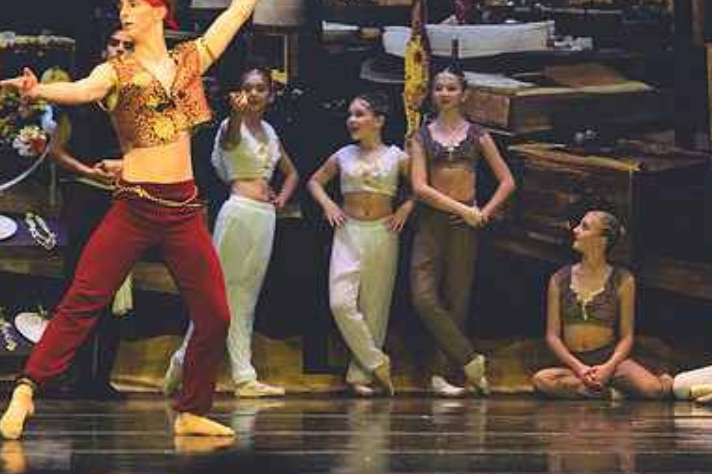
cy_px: 142
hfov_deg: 5.5
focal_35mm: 377
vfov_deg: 3.6
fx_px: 7453
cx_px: 199
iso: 1600
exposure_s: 1/500
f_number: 2.8
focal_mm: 165
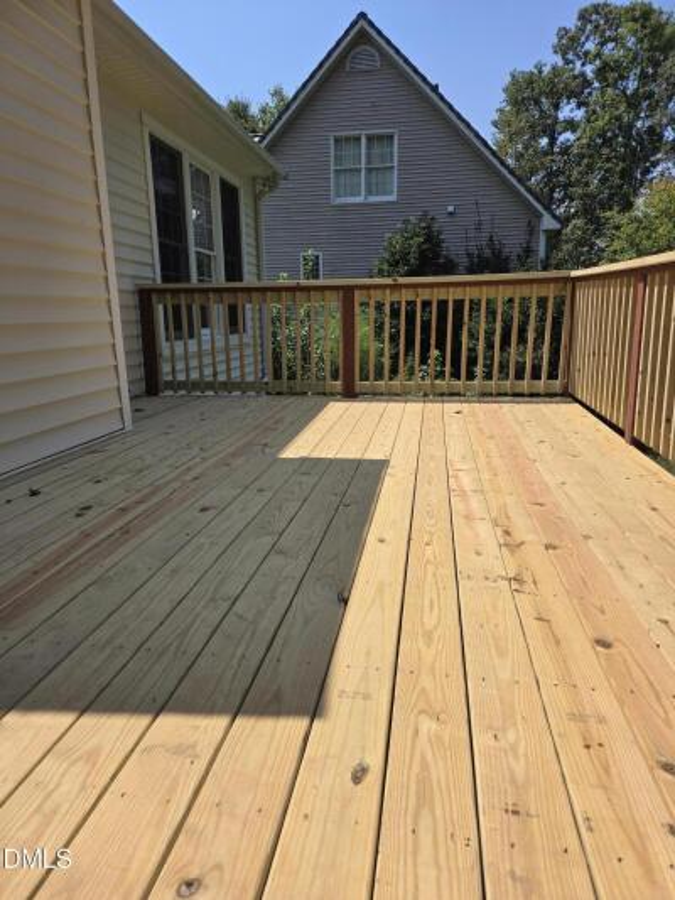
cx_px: 338
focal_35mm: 23
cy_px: 450
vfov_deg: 73.9
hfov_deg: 58.9
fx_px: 598
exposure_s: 1/2222
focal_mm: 5.4
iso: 25
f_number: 1.8
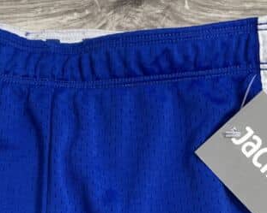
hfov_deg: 21.3
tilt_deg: -72.2
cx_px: 31
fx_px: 696
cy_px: 228
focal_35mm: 88
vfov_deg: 17.0
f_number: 1.6
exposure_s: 1/61
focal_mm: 4.2
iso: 80
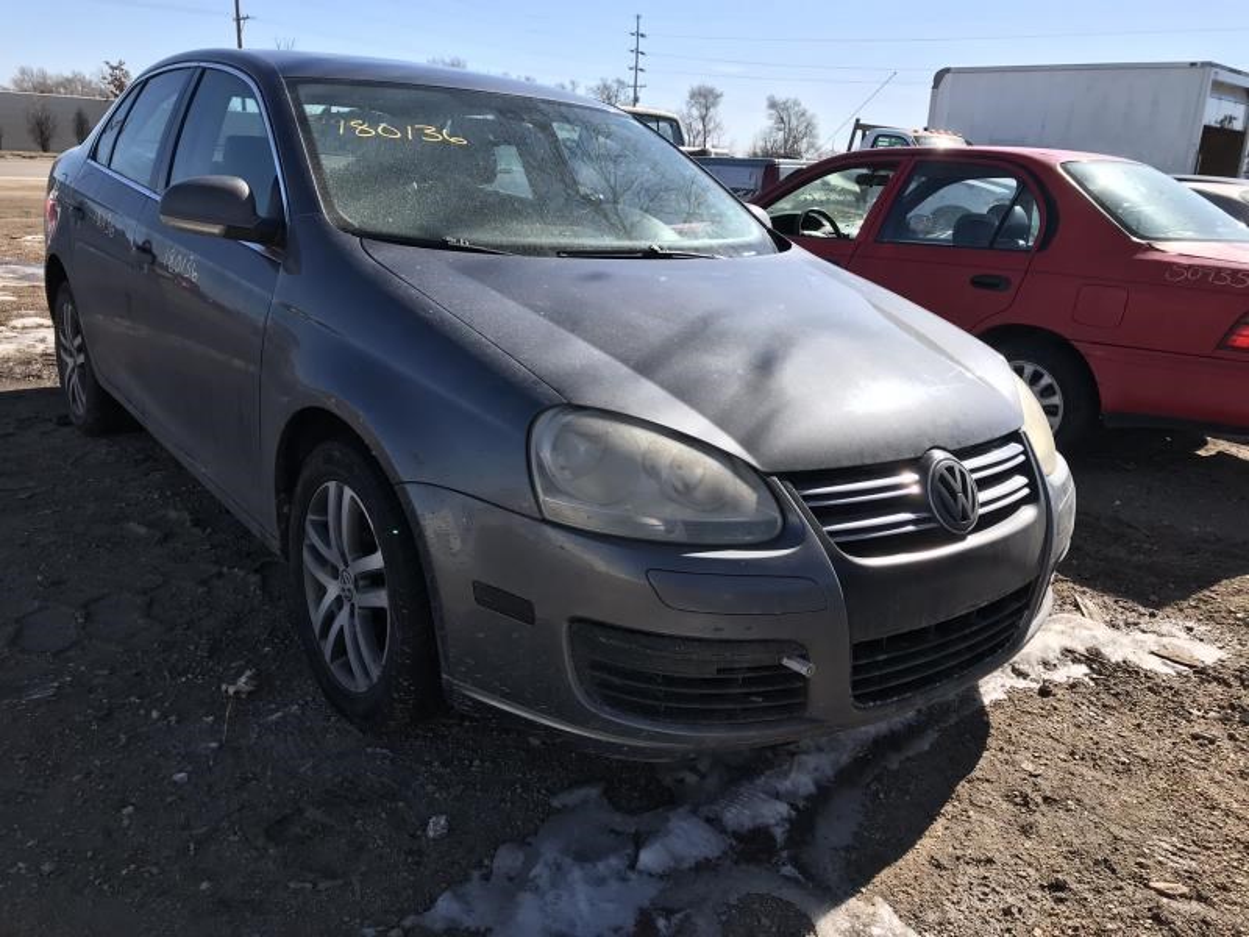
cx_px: 624
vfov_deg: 49.7
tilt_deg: -16.6
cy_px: 468
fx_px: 1010
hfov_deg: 63.4
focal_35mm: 28
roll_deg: -4.4
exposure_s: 1/1880
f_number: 1.8
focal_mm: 3.99
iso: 20
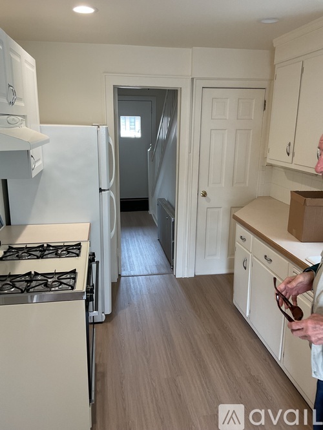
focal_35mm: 29
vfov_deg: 61.7
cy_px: 215
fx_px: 361
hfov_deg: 48.2
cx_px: 162
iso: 64
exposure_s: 1/60
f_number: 1.8
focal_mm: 3
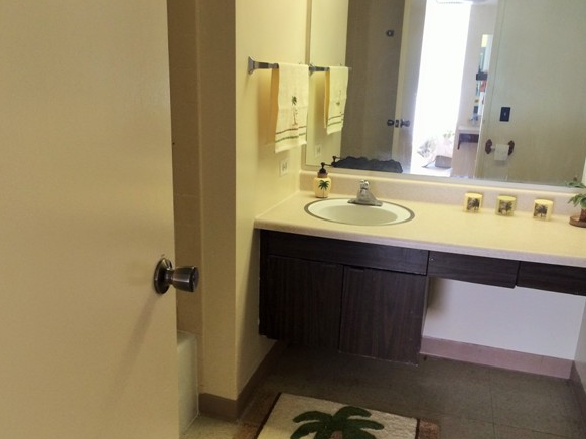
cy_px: 233
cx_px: 307
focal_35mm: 33
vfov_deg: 42.9
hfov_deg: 55.3
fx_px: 558
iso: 64
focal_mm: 4.12
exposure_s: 1/30
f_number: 2.2
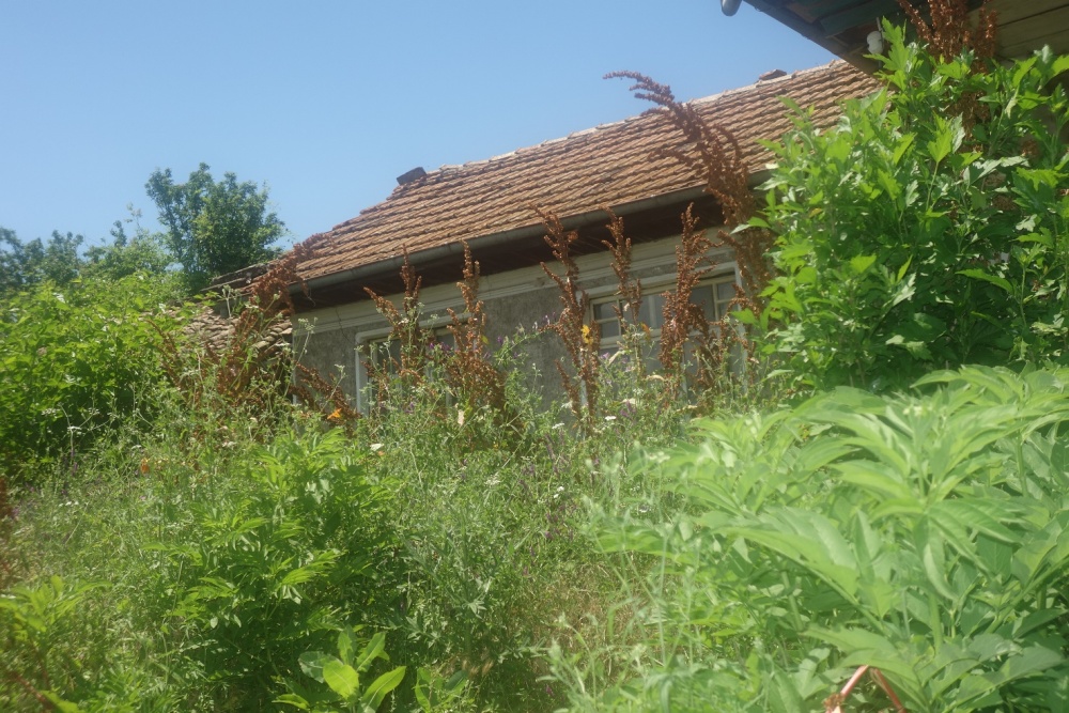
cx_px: 534
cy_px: 356
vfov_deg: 36.0
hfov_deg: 51.9
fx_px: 1099
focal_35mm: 37
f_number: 2.8
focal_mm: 13.9
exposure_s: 1/2000
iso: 125
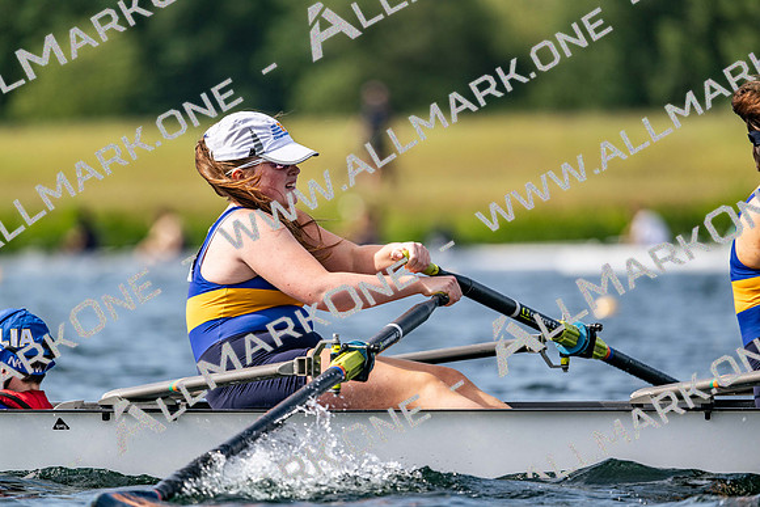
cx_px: 380
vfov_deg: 3.4
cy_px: 254
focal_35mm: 400
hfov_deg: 5.2
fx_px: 8446
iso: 250
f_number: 4.5
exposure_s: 1/2500
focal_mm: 400
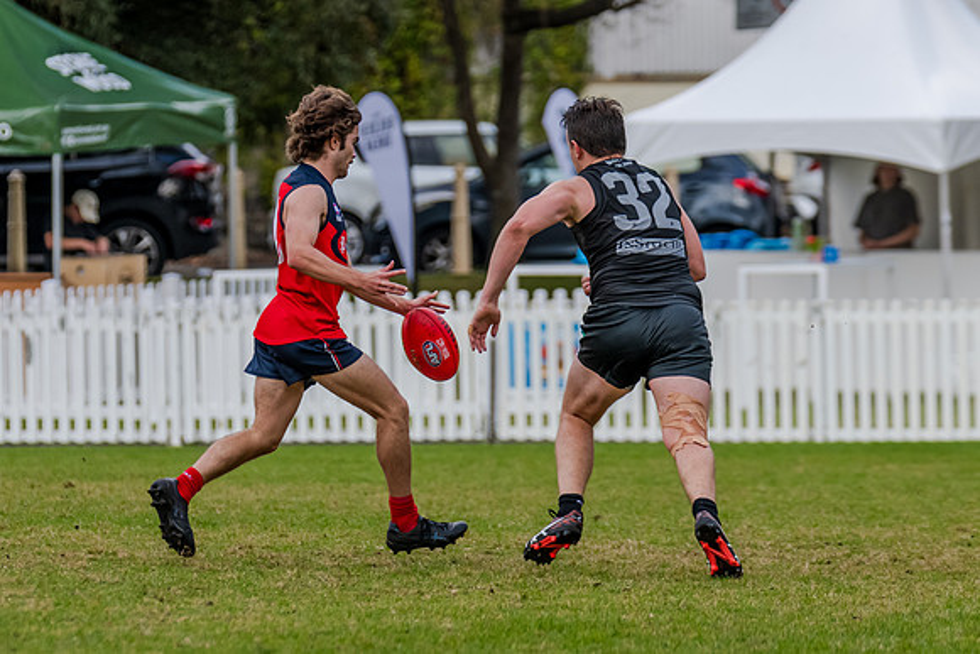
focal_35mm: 447
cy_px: 284
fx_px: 12174
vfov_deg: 3.1
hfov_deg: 4.6
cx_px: 287
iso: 800
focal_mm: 270
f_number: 5.6
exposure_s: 1/1600
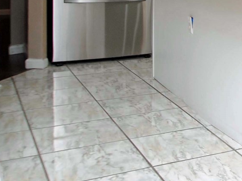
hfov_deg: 23.2
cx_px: 335
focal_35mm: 72
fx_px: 502
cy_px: -24
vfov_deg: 19.5
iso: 200
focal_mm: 13
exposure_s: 1/60
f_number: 4
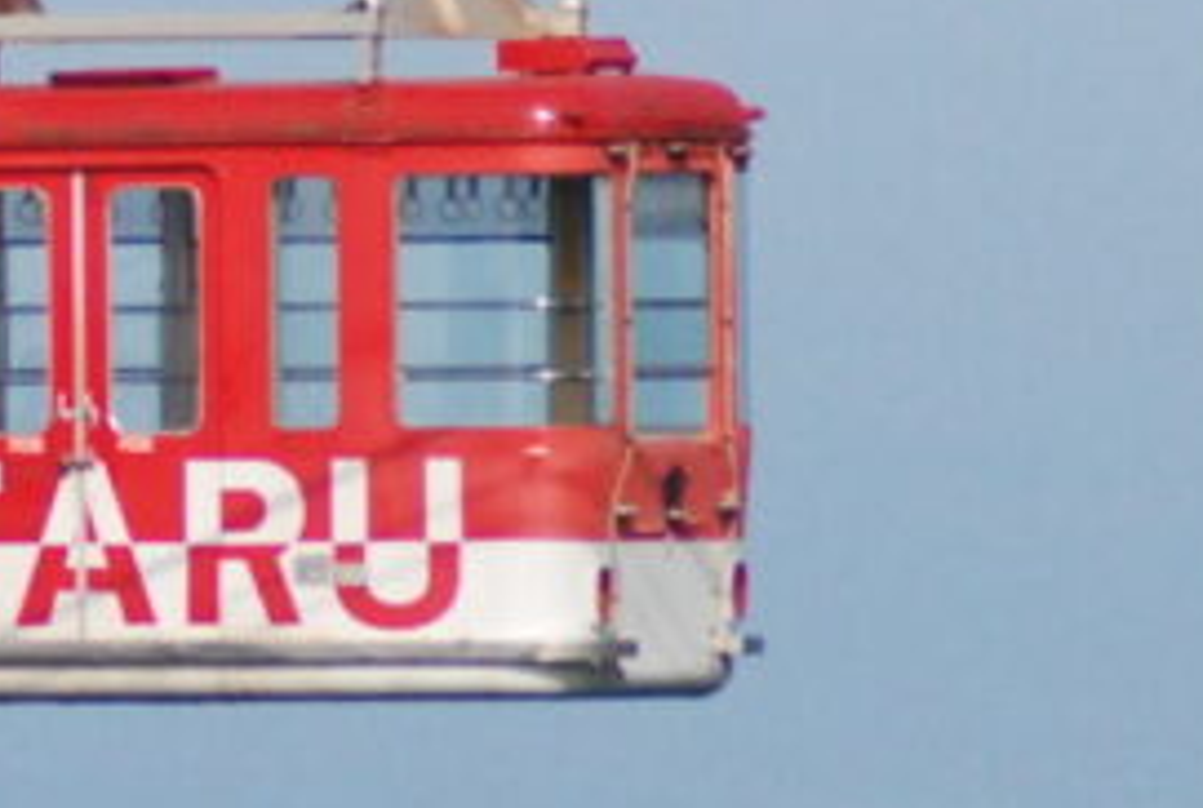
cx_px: -937
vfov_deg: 1.0
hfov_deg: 1.4
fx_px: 48326
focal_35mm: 1443
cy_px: 617
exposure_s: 1/3200
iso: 800
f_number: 7.1
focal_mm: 170
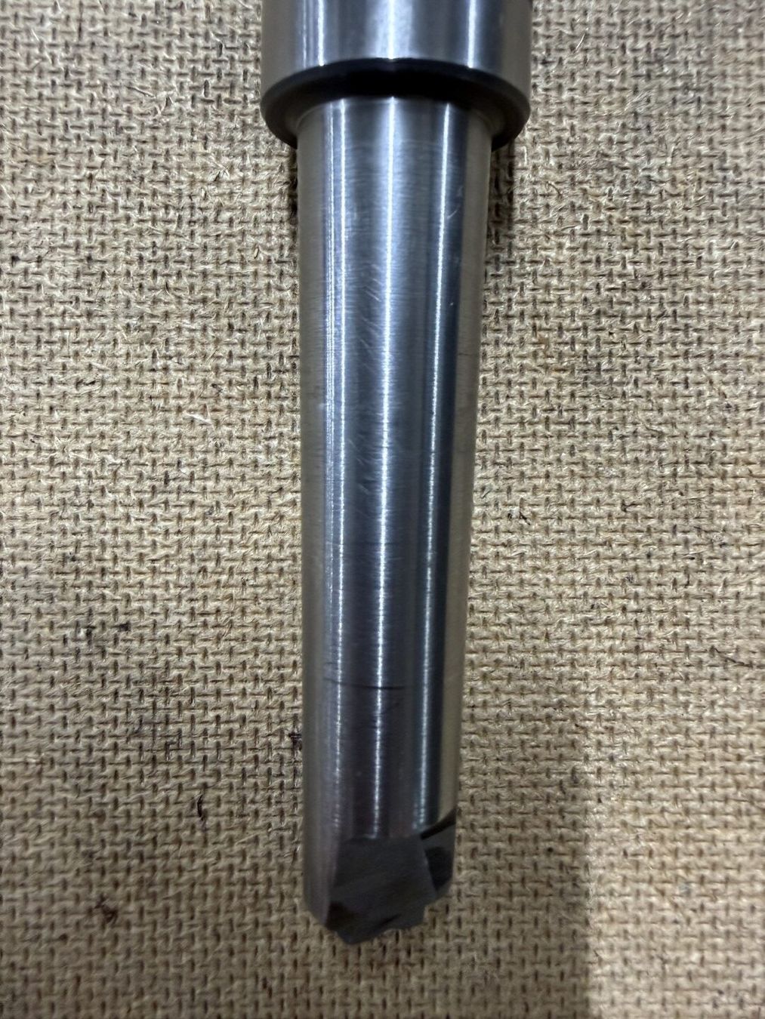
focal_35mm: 24
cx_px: 382
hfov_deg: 56.8
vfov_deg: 71.6
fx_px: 707
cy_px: 510
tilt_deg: -86.0
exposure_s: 1/50
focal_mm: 2.22
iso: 250
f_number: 2.2
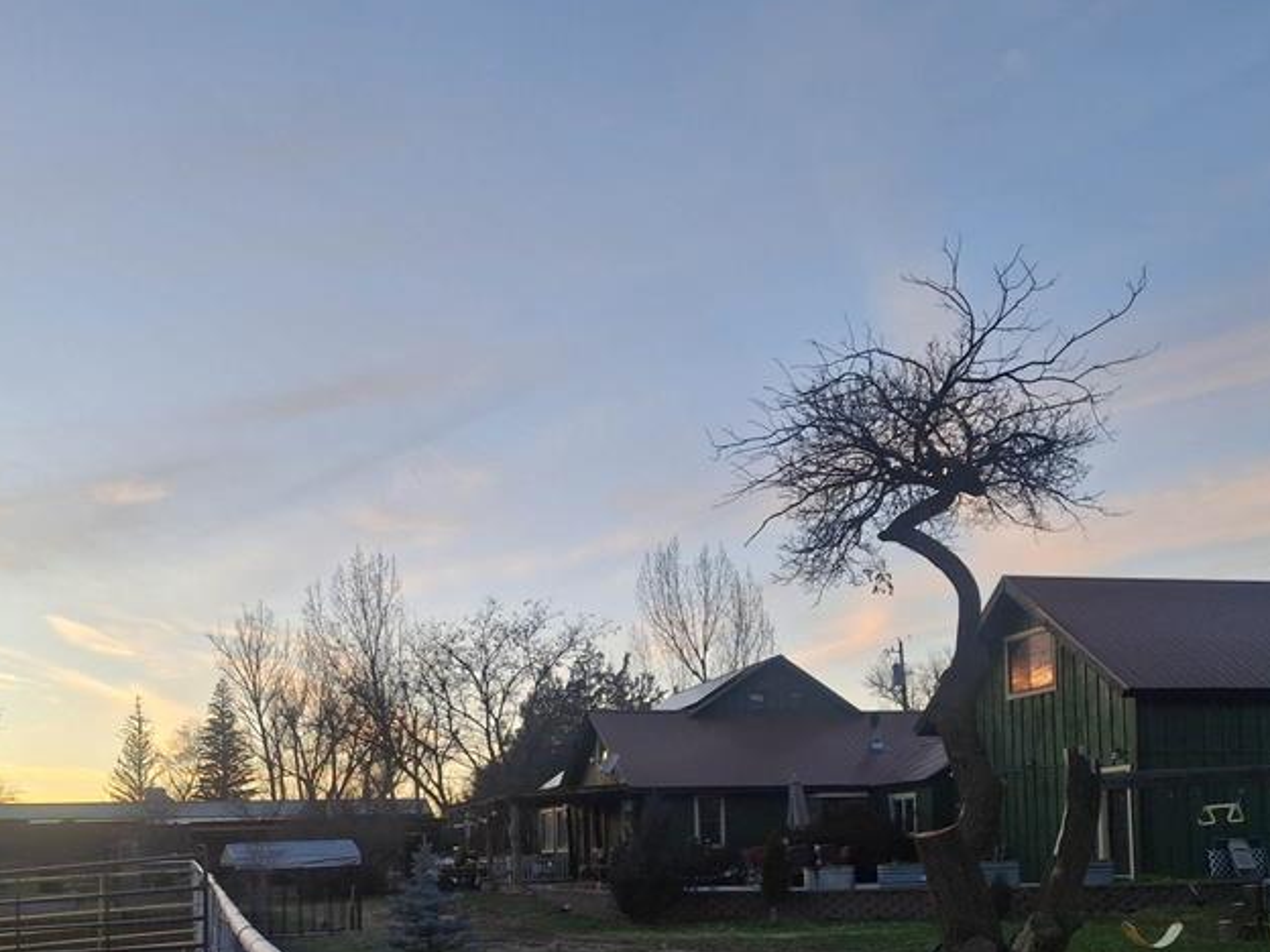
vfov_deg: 34.1
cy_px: 765
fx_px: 1504
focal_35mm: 41
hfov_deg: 45.7
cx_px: 568
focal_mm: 4.69
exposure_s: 1/169
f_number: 1.8
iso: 25
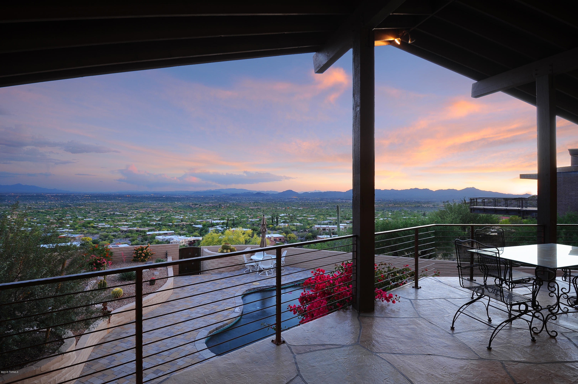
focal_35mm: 18
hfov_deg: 90.0
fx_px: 289
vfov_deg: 67.3
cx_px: 289
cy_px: 192
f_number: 10
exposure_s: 1/5
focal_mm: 18
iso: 200
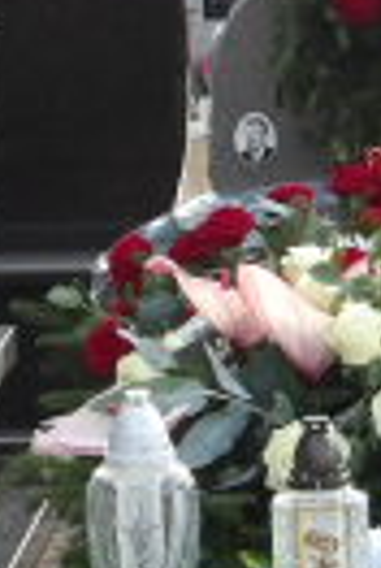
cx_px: 524
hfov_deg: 6.4
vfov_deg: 9.6
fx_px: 3363
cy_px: 247
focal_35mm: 213
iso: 100
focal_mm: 7.6
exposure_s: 1/135
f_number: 3.7
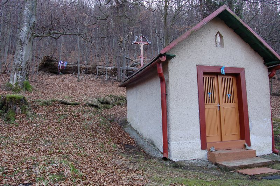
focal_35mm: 27
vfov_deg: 47.9
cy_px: 93
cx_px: 140
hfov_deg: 67.4
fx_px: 210
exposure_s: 1/6
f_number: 11
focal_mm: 18
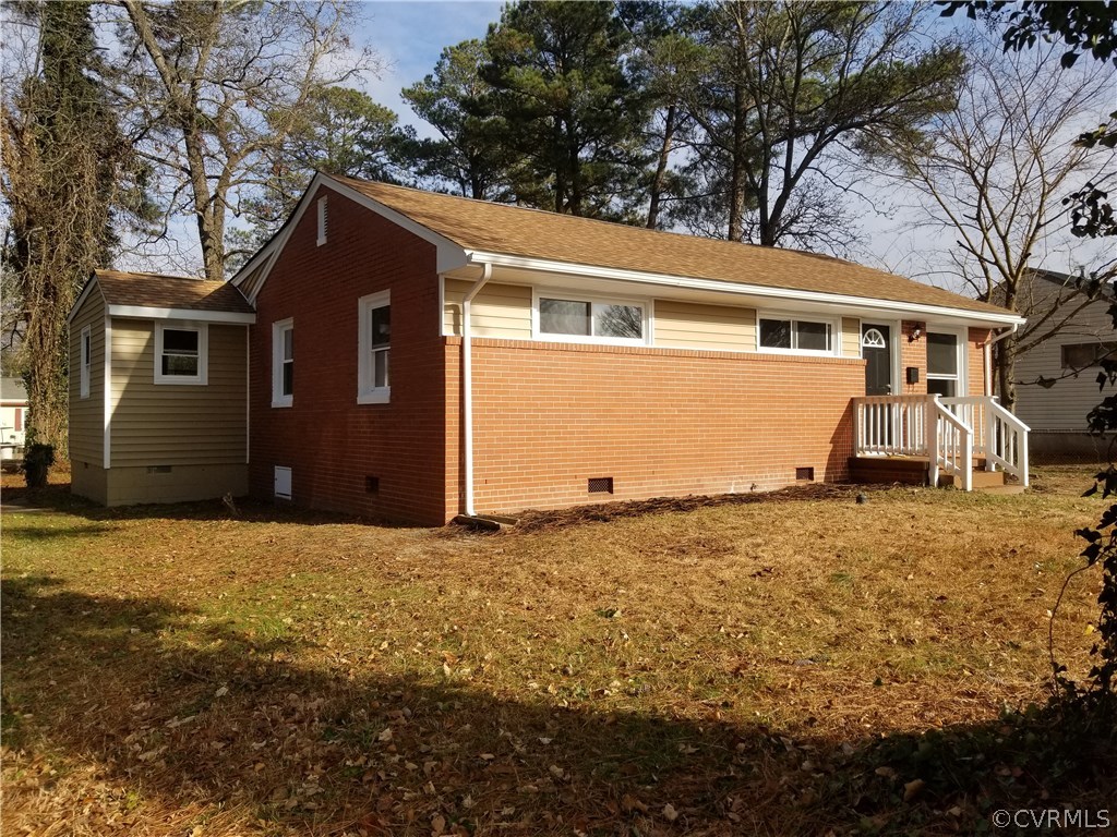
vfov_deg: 53.1
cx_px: 558
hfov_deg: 67.3
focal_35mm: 26
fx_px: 839
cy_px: 418
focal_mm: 4.25
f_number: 1.7
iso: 50
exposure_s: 1/2232
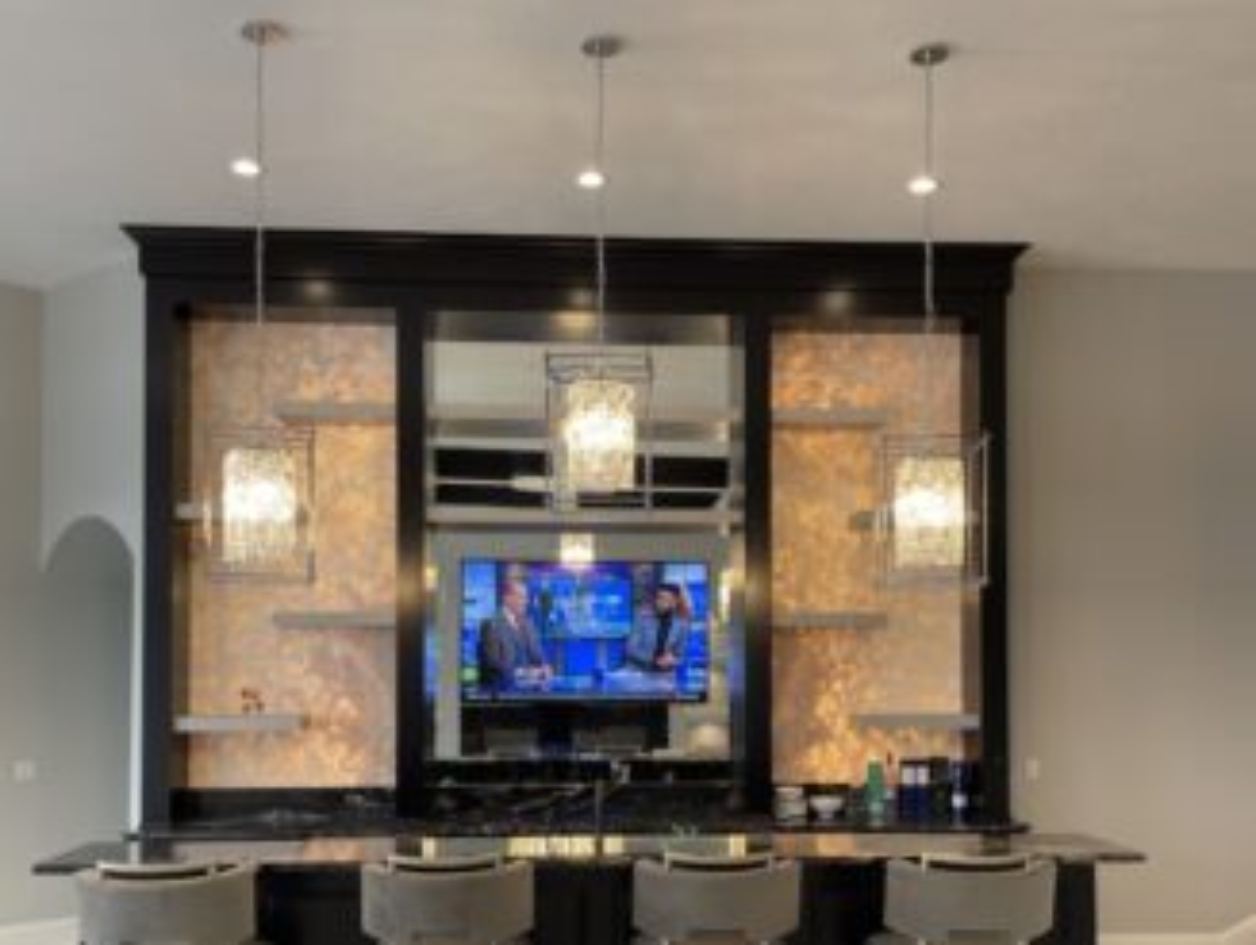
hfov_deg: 51.3
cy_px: 642
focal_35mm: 36
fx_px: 1308
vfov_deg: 39.2
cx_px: 620
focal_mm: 4.2
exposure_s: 1/120
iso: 125
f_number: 1.6
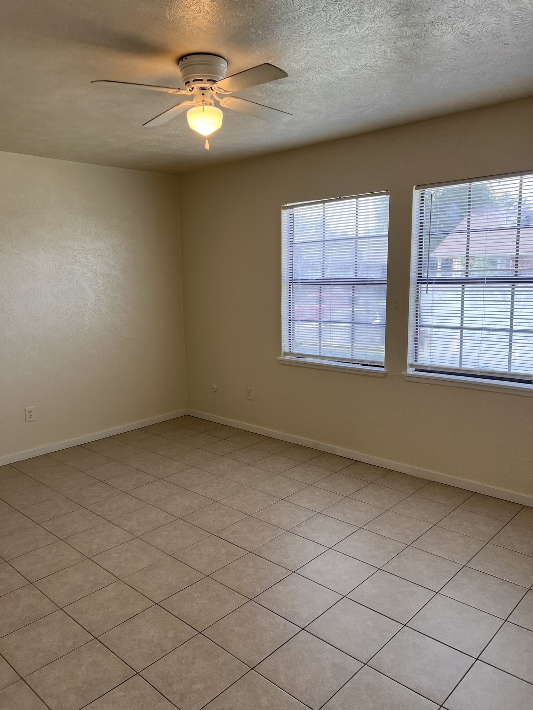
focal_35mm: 26
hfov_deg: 53.1
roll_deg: +2.6
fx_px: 534
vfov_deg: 67.3
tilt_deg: -8.1
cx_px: 266
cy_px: 355
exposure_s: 1/170
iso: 40
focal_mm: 5.7
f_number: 1.5
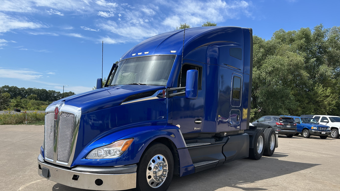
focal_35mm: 29
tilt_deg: -4.9
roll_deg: -2.6
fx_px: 261
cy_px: 130
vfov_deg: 39.6
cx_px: 168
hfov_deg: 66.1
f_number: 1.5
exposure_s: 1/2994
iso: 50
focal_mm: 5.7
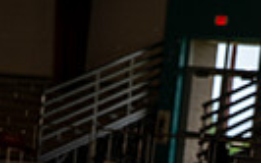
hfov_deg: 8.7
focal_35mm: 241
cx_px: 131
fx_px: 1714
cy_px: 426
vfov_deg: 5.2
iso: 100
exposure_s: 1/250
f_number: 4
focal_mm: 70
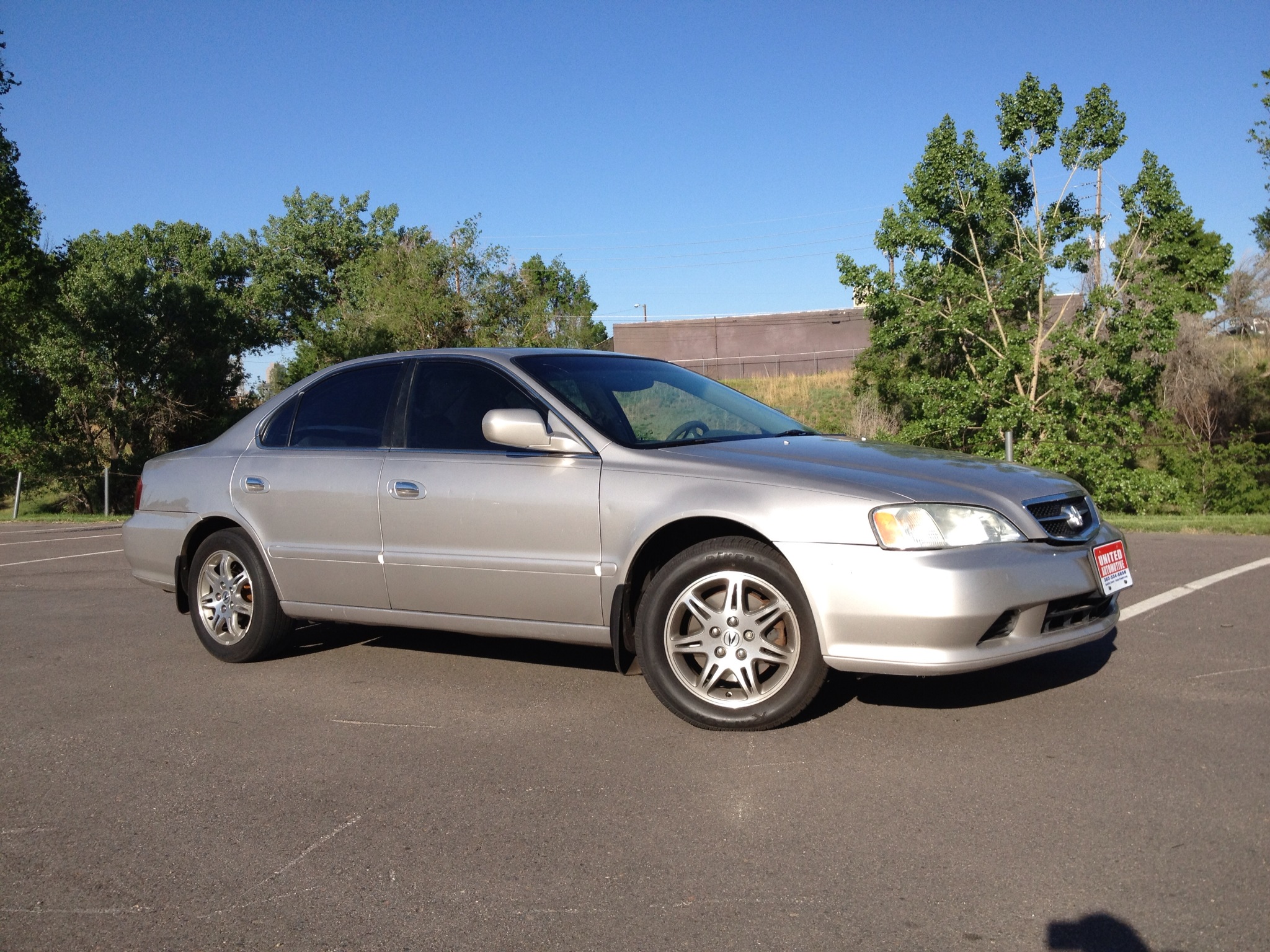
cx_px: 635
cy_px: 476
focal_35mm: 35
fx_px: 1284
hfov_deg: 52.6
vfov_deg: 40.7
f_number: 2.4
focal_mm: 4.28
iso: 64
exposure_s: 1/1493
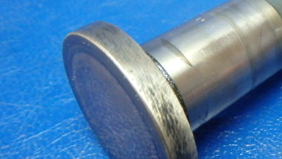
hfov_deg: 35.6
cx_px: 238
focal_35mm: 56
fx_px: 419
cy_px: 57
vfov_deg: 21.4
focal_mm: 5
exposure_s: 1/30
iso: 800
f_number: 3.9
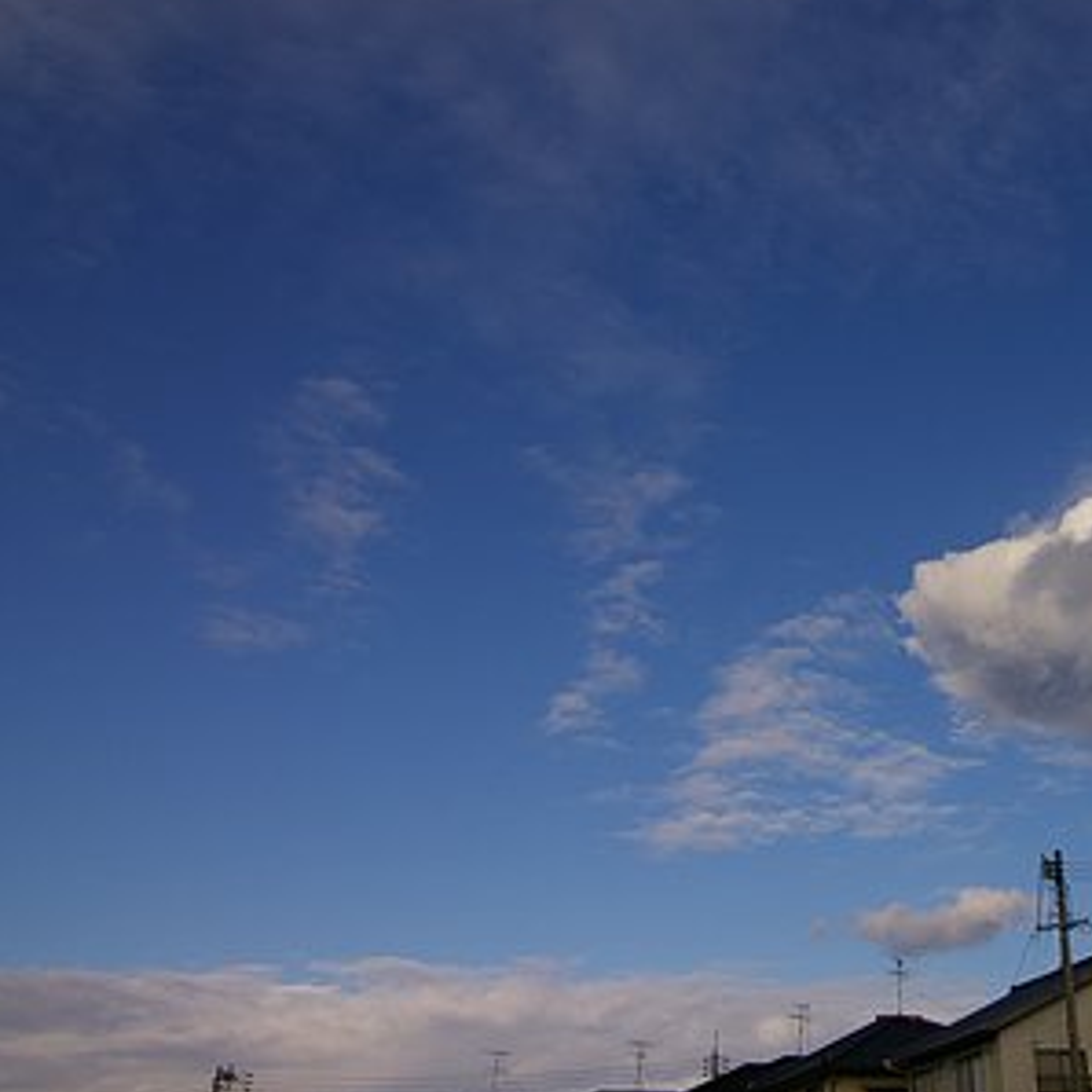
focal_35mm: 35
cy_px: 509
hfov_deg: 44.1
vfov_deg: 47.2
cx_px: 927
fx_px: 1249
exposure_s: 1/250
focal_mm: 16
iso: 200
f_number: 11
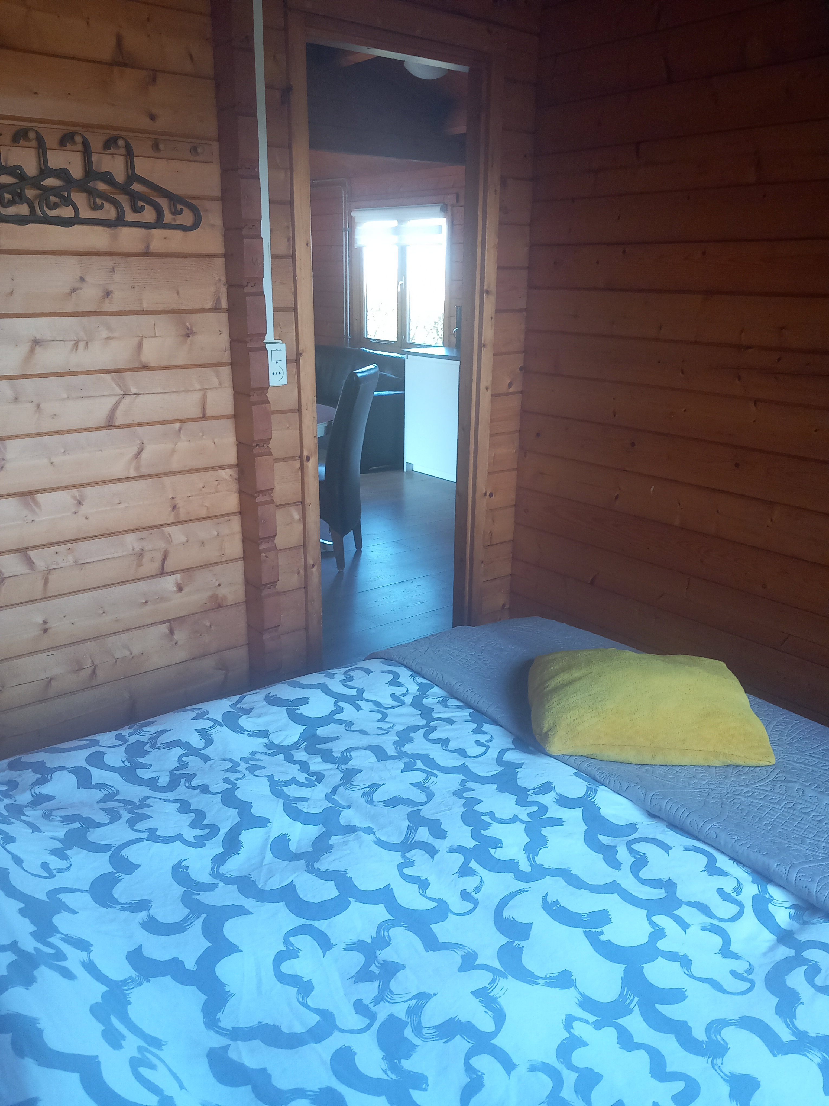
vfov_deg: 65.3
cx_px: 414
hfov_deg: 51.4
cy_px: 553
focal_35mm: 27
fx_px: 862
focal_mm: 4
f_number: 1.8
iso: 125
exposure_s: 1/50
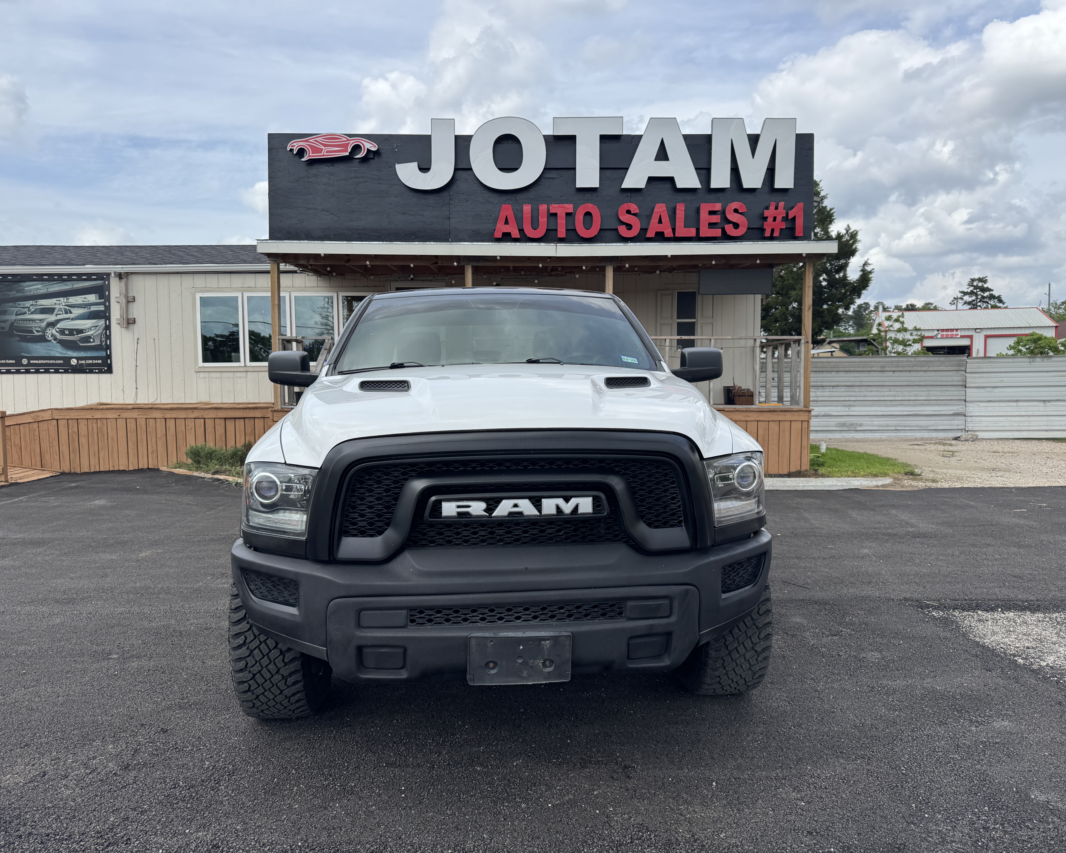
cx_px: 526
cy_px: 426
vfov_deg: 56.8
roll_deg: +0.2
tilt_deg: -3.1
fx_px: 789
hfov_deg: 68.1
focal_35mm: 25
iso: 80
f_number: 1.78
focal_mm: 6.76
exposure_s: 1/3247
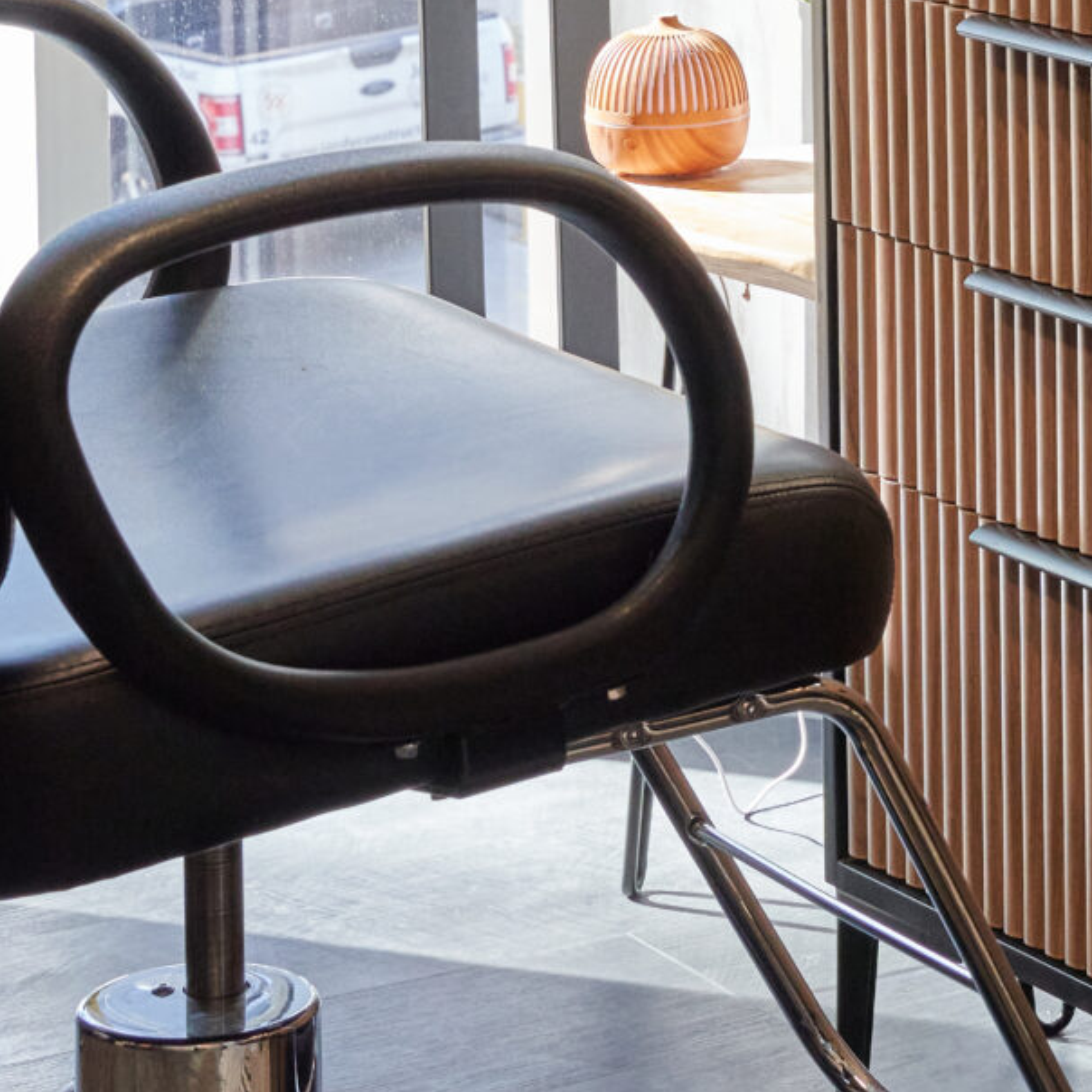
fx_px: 5354
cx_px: 1170
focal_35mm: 150
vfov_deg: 11.0
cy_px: -772
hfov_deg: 11.5
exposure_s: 1/100
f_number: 7.1
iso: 1000
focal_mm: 34.7
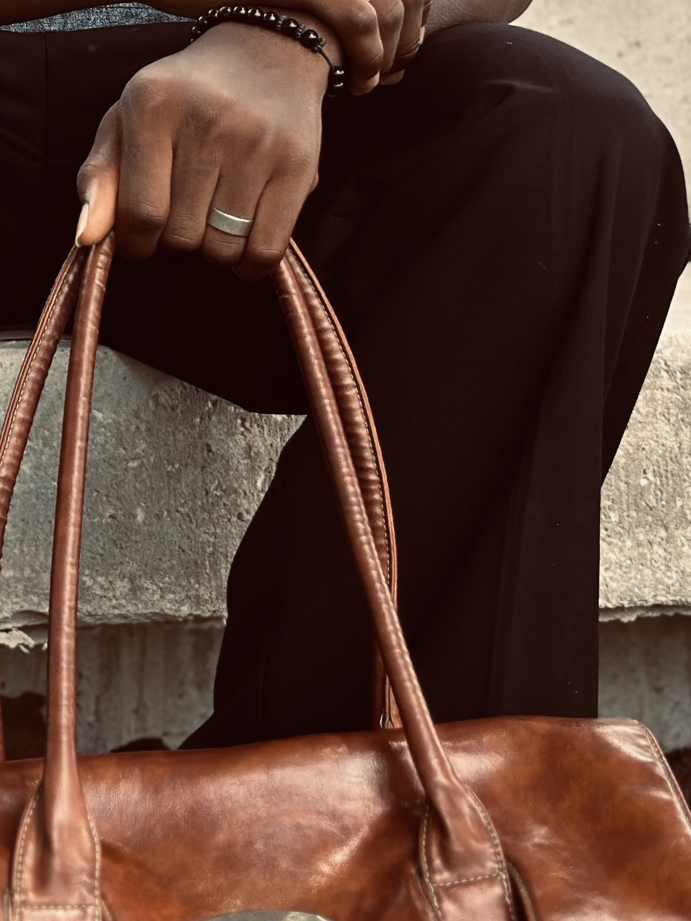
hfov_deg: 11.3
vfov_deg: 14.7
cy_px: -80
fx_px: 3486
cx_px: 98
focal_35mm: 131
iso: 80
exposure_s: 1/516
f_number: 1.78
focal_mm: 6.86
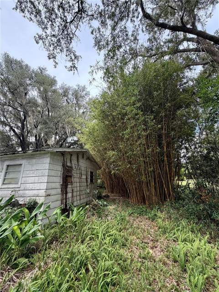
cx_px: 110
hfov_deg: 85.7
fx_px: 118
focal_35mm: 14
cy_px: 146
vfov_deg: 102.1
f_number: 2.2
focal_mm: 2.22
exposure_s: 1/502
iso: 64
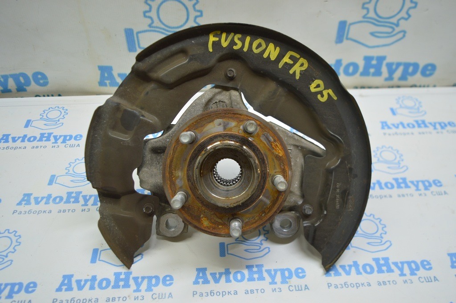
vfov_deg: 39.9
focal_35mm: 33
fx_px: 418
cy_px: 152
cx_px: 228
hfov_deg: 57.3
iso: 400
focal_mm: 22
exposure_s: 1/60
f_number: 3.8
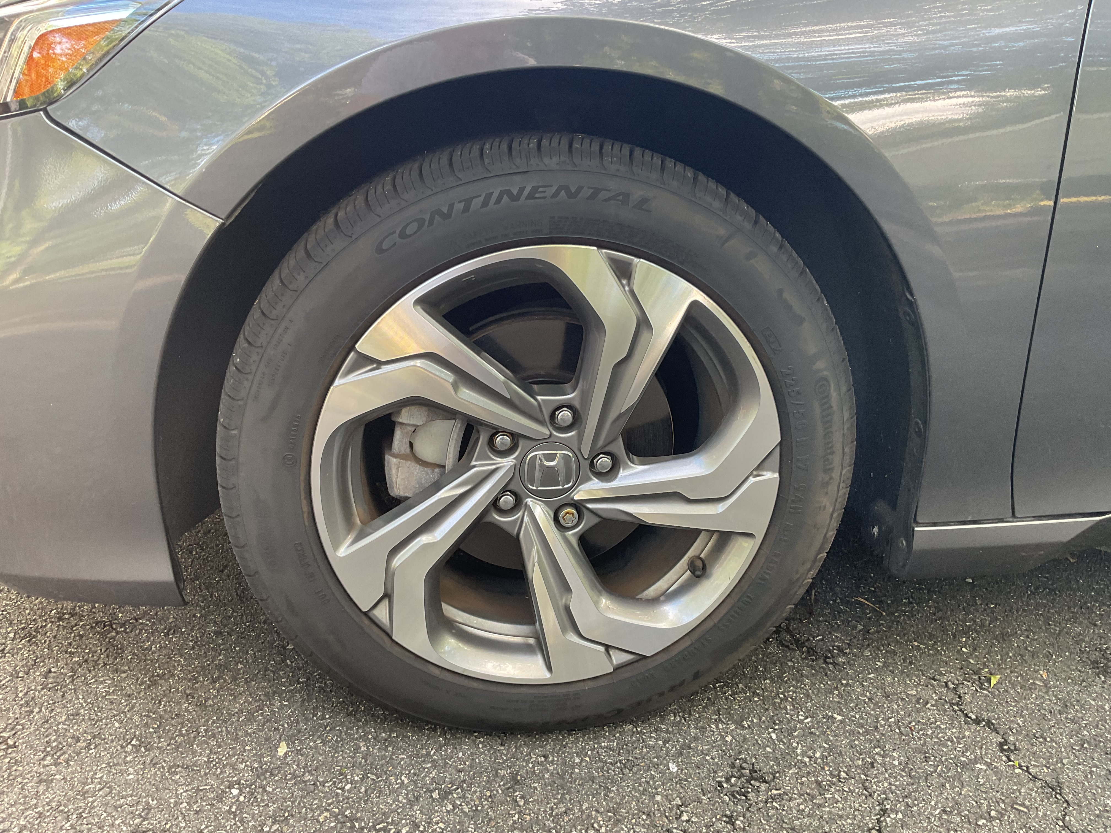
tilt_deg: -19.9
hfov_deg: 61.7
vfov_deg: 48.2
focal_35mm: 29
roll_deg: -0.1
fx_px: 931
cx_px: 556
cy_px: 416
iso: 50
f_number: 1.8
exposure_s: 1/60
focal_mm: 3
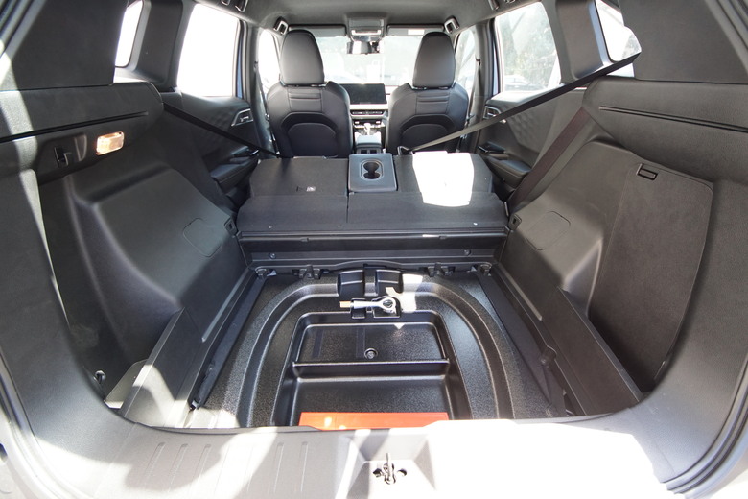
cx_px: 374
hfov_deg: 112.6
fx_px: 249
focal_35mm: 12
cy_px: 250
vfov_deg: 90.0
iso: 800
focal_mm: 8
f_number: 4.5
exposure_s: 1/60
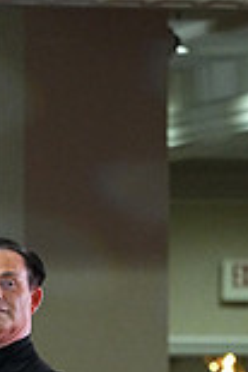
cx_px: -158
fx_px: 7756
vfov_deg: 2.7
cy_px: 631
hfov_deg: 1.8
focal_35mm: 749
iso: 6400
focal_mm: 200
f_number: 4.5
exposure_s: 1/400
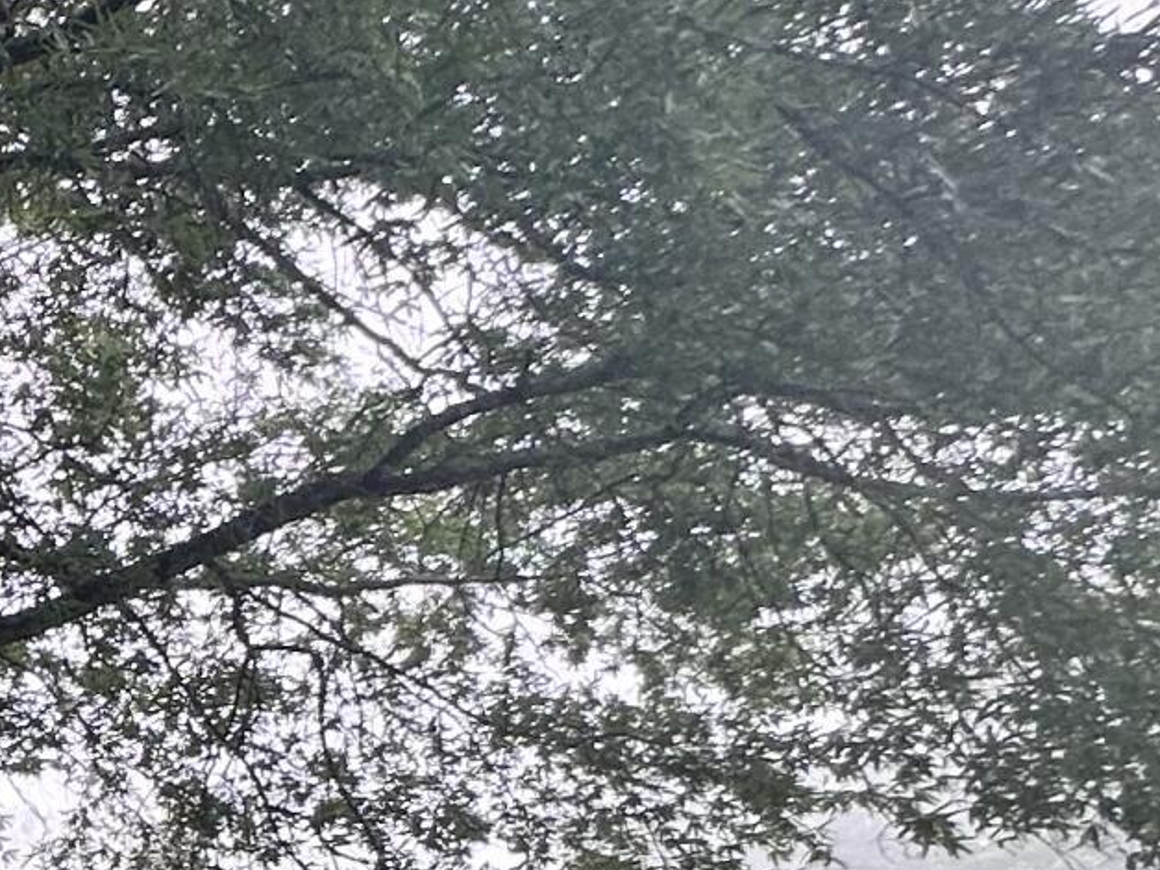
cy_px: 1216
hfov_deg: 18.2
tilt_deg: +2.5
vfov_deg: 19.7
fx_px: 2245
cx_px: -1208
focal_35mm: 67
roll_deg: -0.9
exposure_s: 1/106
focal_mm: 2.22
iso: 40
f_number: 2.2
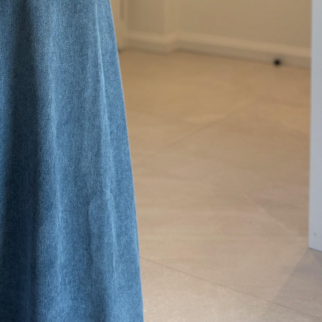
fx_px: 737
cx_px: 68
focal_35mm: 70
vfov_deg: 23.1
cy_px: -35
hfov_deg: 24.3
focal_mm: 6.76
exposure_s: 1/100
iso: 100
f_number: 1.78
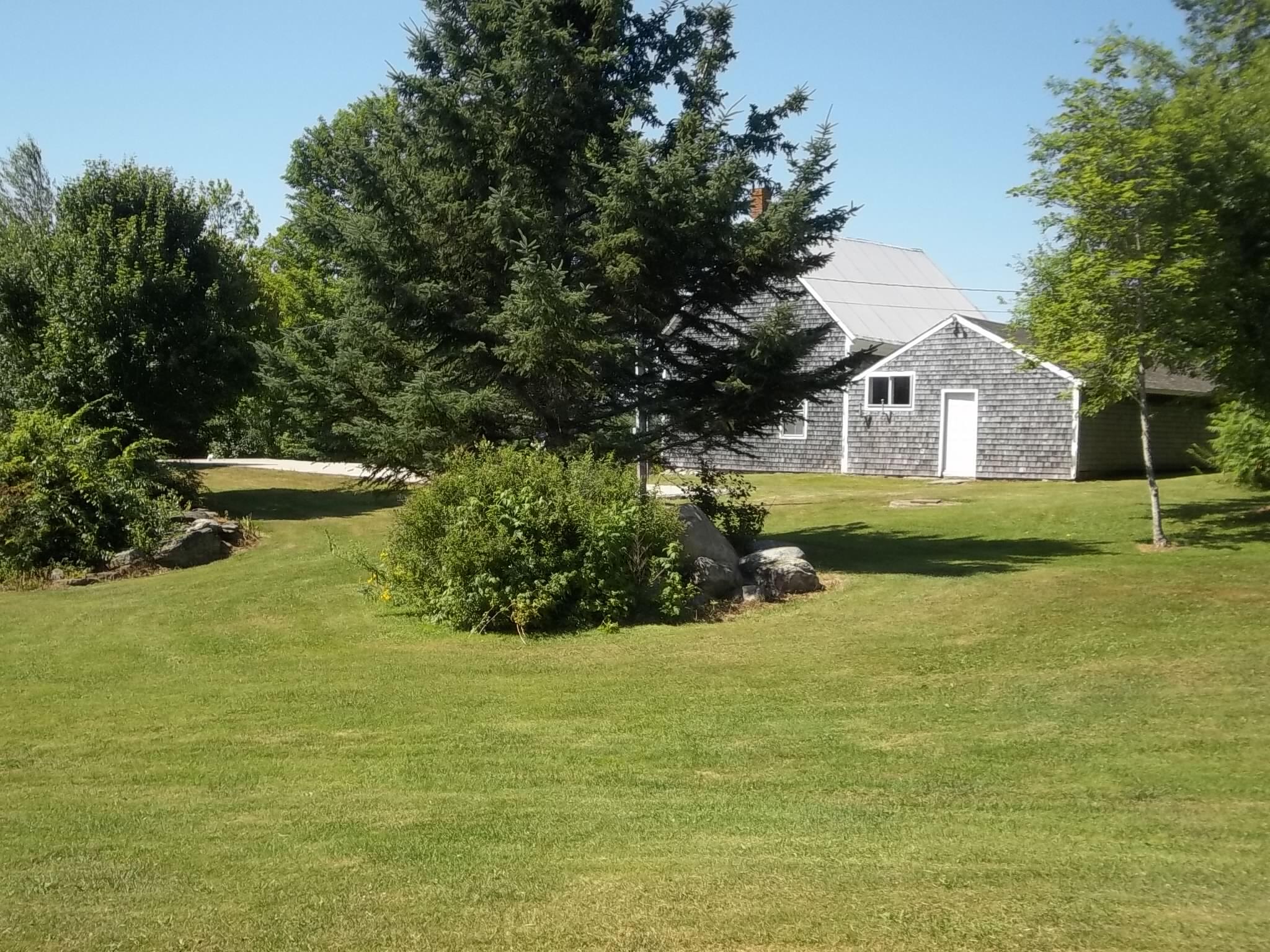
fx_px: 1357
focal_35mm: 37
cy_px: 476
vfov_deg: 38.7
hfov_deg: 50.1
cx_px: 635
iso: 80
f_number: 4
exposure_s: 1/500
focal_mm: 6.6
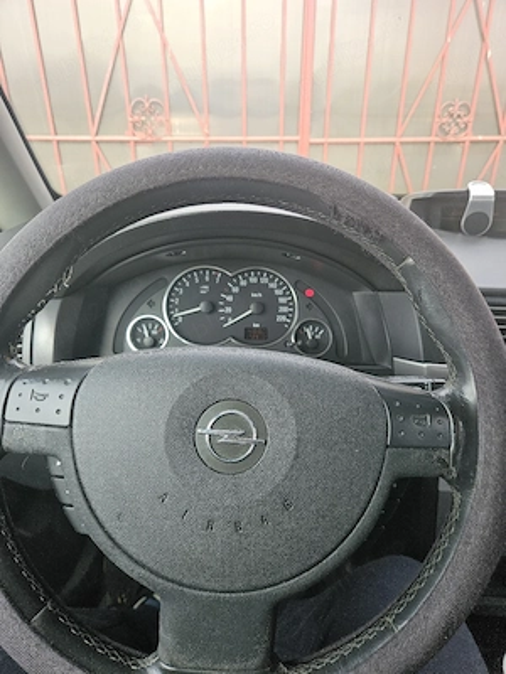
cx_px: 253
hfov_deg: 58.9
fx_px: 448
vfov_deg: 73.9
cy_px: 337
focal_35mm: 23
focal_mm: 5.4
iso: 80
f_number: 1.8
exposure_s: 1/370
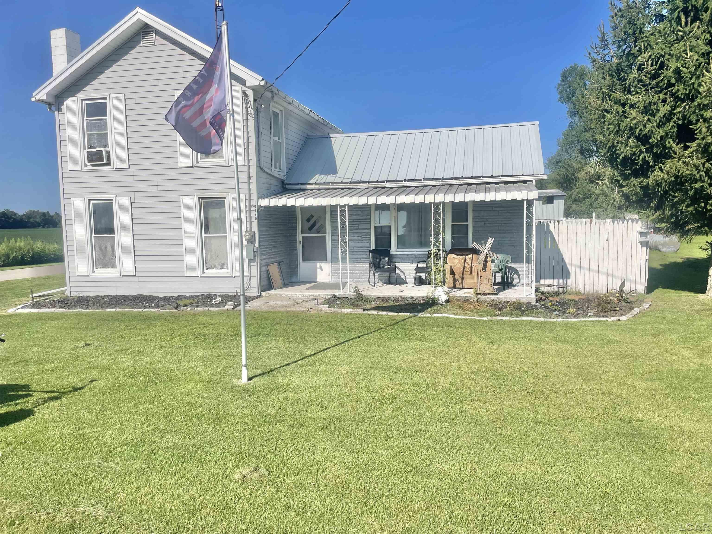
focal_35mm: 26
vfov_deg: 53.1
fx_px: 535
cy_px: 267
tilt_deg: -5.7
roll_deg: +1.6
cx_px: 356
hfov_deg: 67.3
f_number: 1.6
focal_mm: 4.2
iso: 32
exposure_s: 1/5556
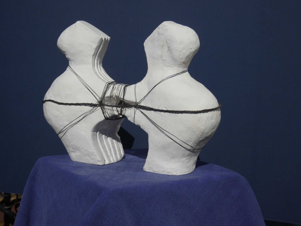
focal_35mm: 58
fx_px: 504
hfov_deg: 33.2
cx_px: 150
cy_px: 113
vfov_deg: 25.2
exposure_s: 1/3200
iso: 200
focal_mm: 10.4
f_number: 4.1
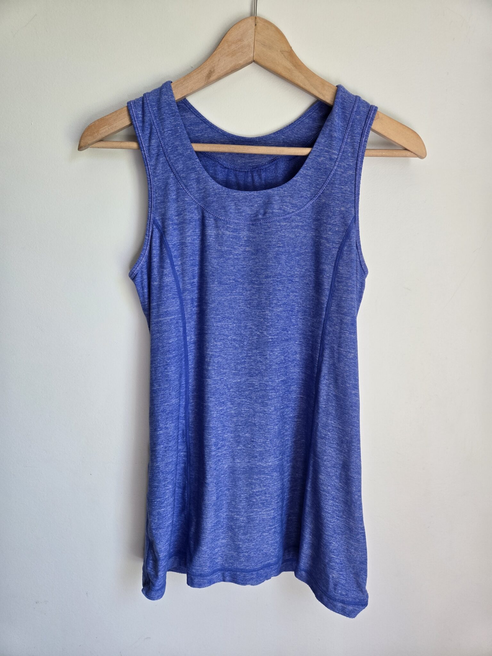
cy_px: 328
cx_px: 246
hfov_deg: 58.9
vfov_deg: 73.9
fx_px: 436
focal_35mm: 23
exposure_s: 1/180
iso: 100
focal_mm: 5.4
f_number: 1.8
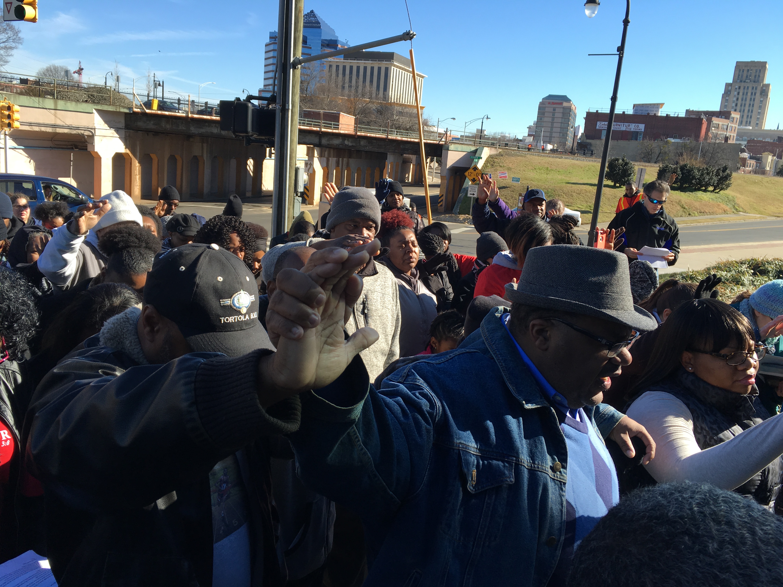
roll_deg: -5.8
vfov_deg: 48.2
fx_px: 656
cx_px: 392
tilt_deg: -9.6
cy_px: 294
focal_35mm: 29
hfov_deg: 61.7
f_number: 2.2
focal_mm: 4.15
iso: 25
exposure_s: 1/693
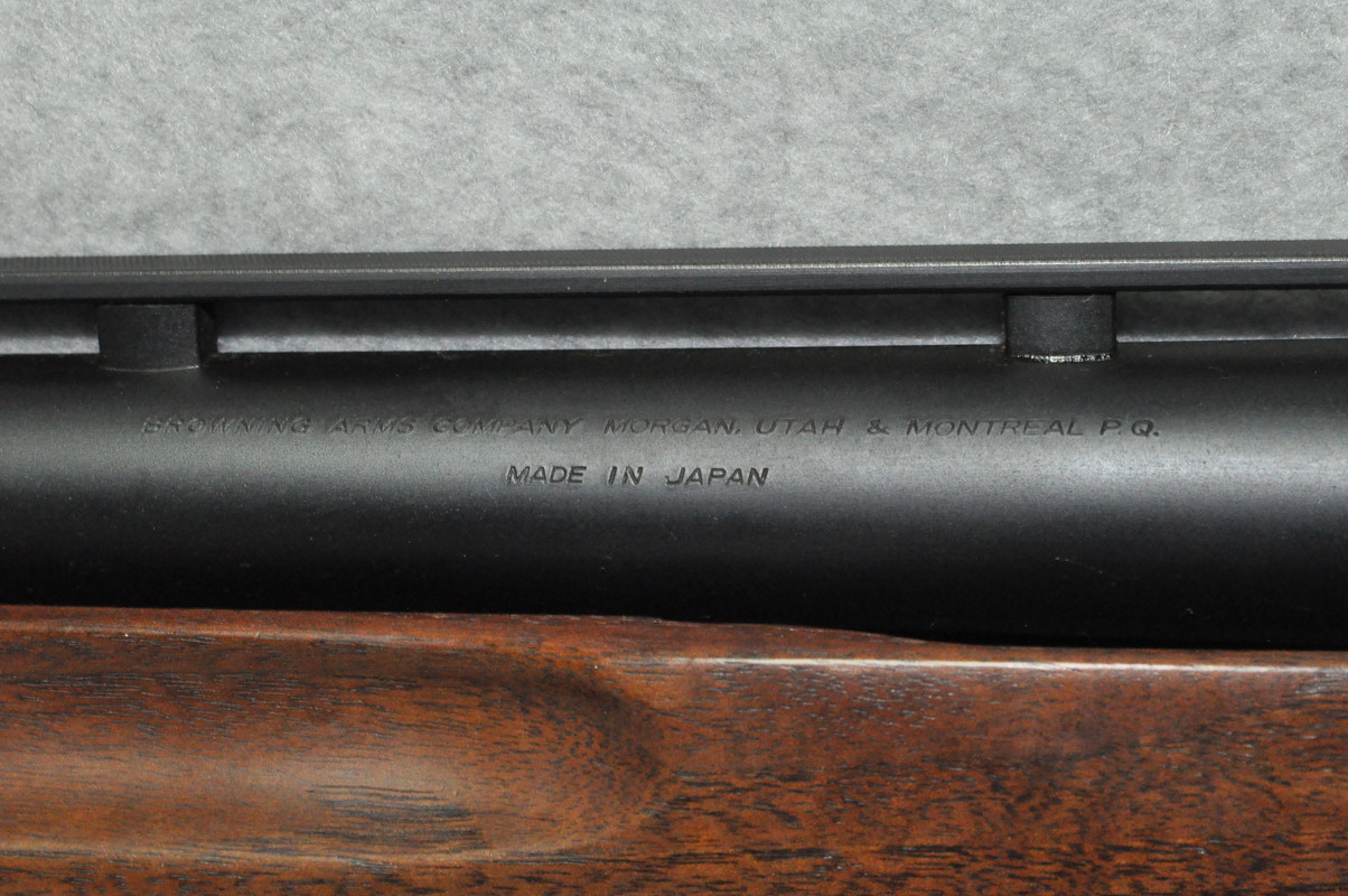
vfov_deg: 18.1
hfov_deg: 27.0
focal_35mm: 75
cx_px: 674
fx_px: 2805
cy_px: 448
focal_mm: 50
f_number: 11
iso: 3200
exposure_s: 1/30
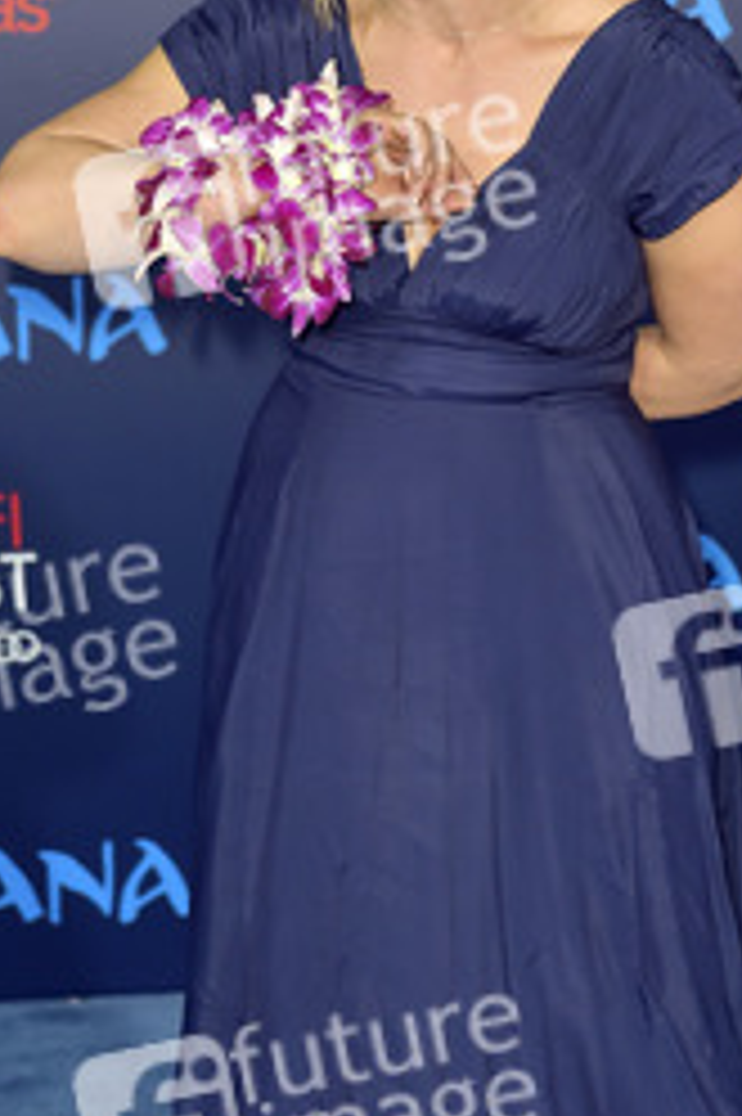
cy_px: 428
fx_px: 3498
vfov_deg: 18.1
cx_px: 438
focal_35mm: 113
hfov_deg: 12.1
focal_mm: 70
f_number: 4.5
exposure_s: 1/320
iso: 400
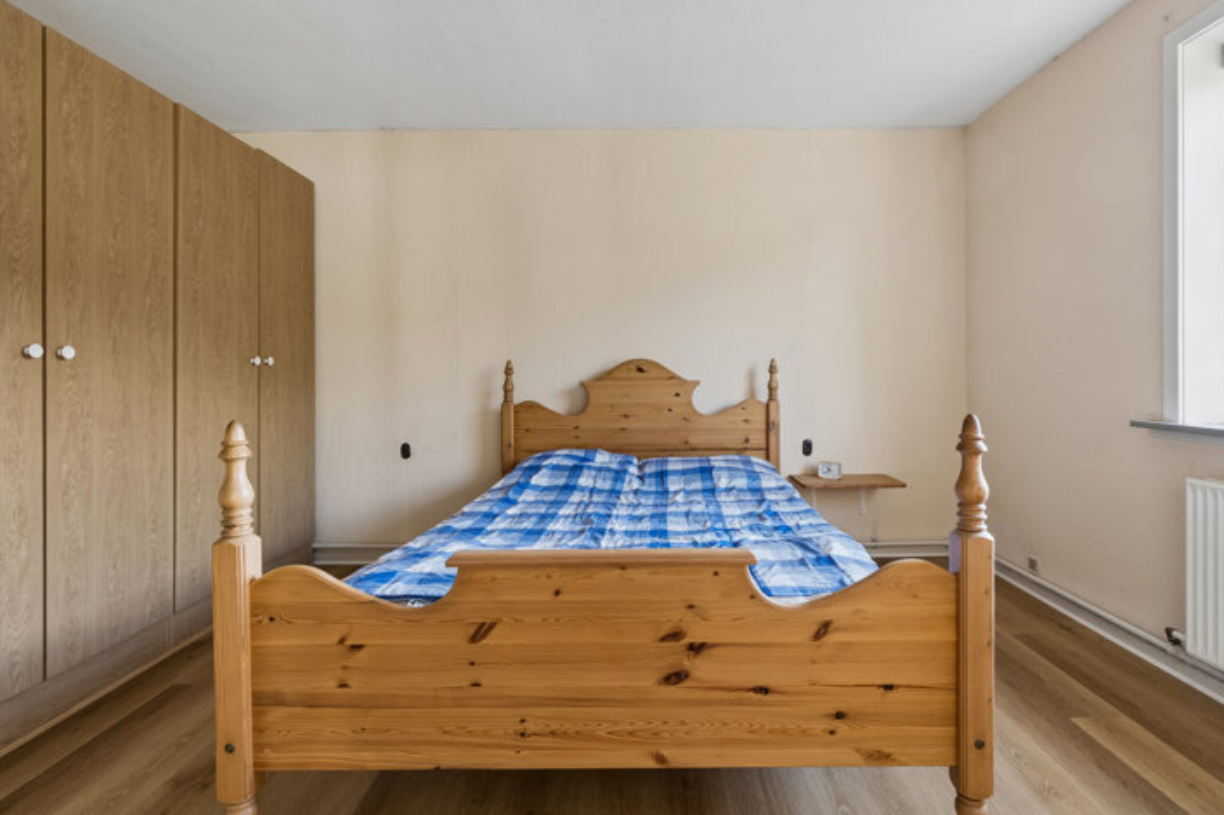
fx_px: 578
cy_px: 388
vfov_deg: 70.3
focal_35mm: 17
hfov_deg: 93.1
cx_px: 664
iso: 200
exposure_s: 1/20
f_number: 8
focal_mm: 10
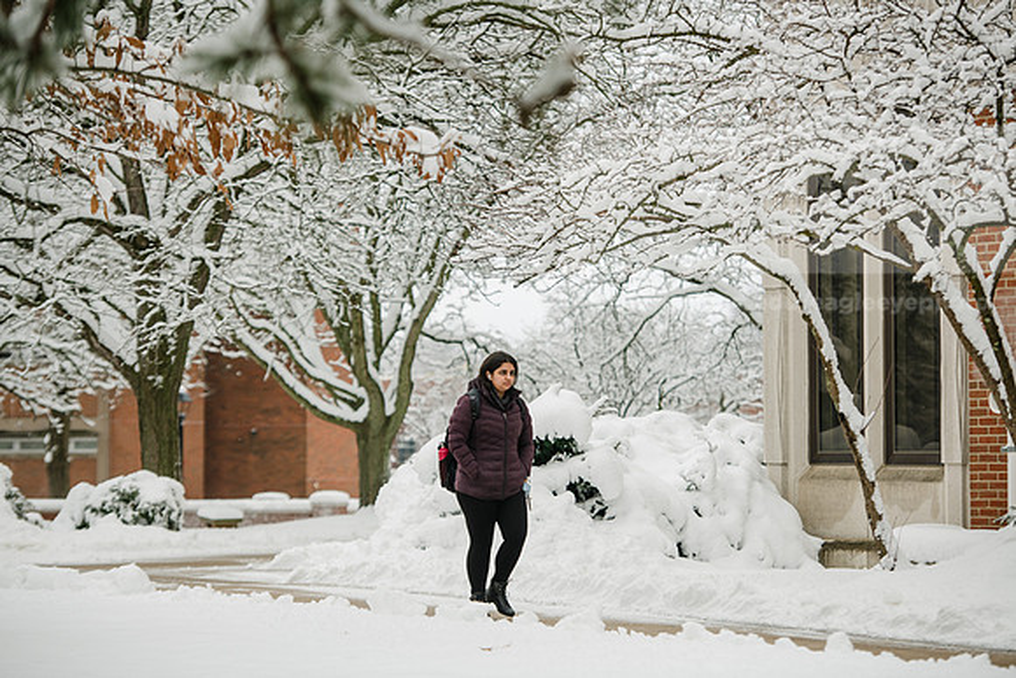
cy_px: 339
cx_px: 508
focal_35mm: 120
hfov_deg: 17.1
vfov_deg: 11.4
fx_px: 3387
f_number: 3.5
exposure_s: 1/400
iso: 200
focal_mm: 120
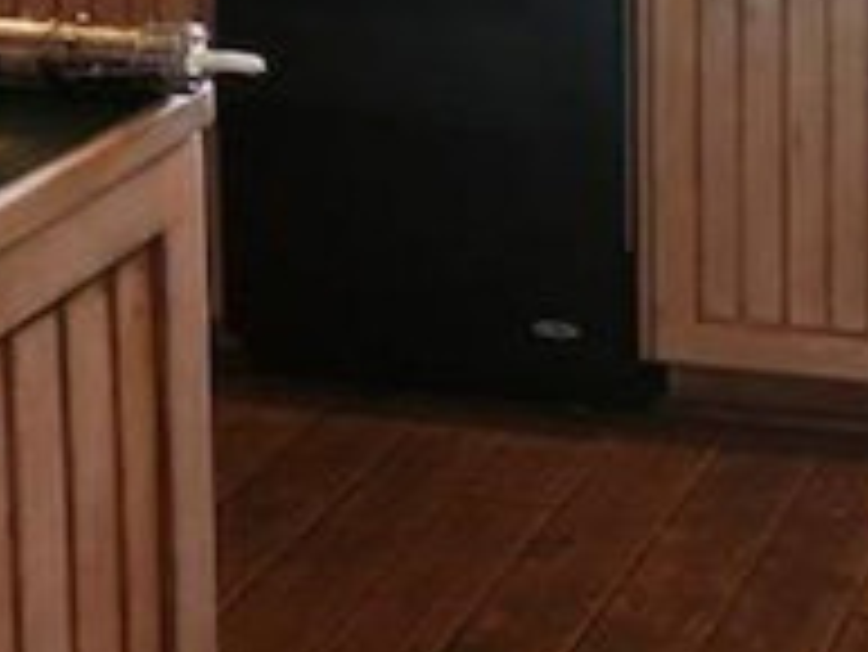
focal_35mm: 93
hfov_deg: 20.2
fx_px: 2333
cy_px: -396
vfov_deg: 14.6
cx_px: 935
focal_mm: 4
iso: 40
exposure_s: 1/24
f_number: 1.8
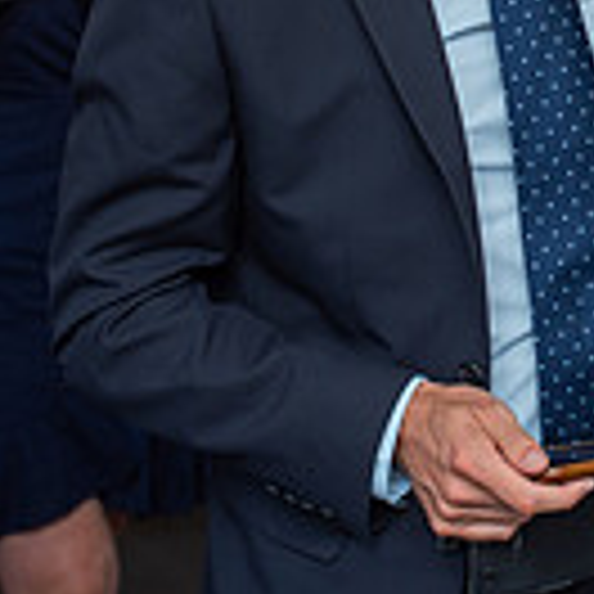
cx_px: 553
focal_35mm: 142
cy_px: -24
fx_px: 2757
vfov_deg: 12.1
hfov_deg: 12.2
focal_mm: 35
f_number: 4
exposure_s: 1/80
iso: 320
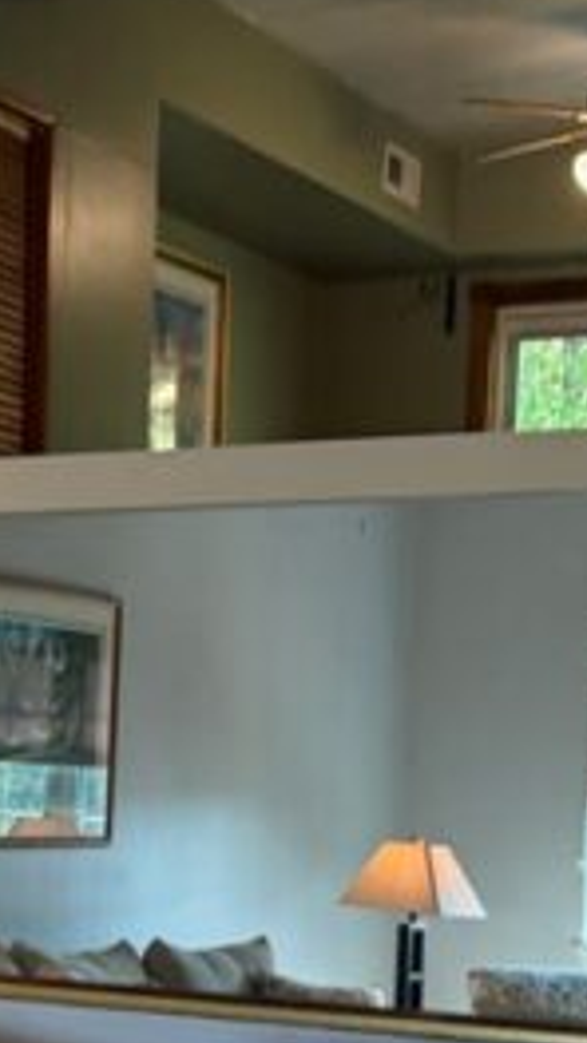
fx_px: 2379
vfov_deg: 23.8
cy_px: 1003
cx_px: -20
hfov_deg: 13.8
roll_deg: -2.0
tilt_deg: -8.6
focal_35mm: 86
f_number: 1.6
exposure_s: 1/120
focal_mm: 5.96
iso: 100
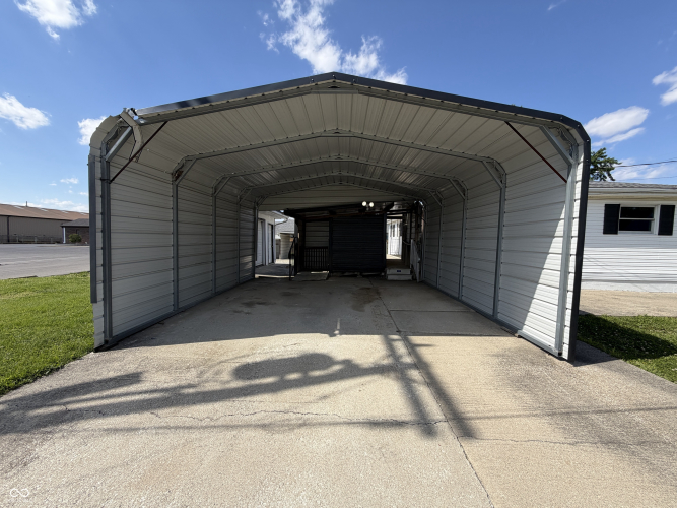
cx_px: 338
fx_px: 274
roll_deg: -0.7
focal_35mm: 14
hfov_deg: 102.1
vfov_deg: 85.7
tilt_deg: -2.4
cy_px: 254
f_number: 2.2
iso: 25
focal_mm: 2.22
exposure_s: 1/770
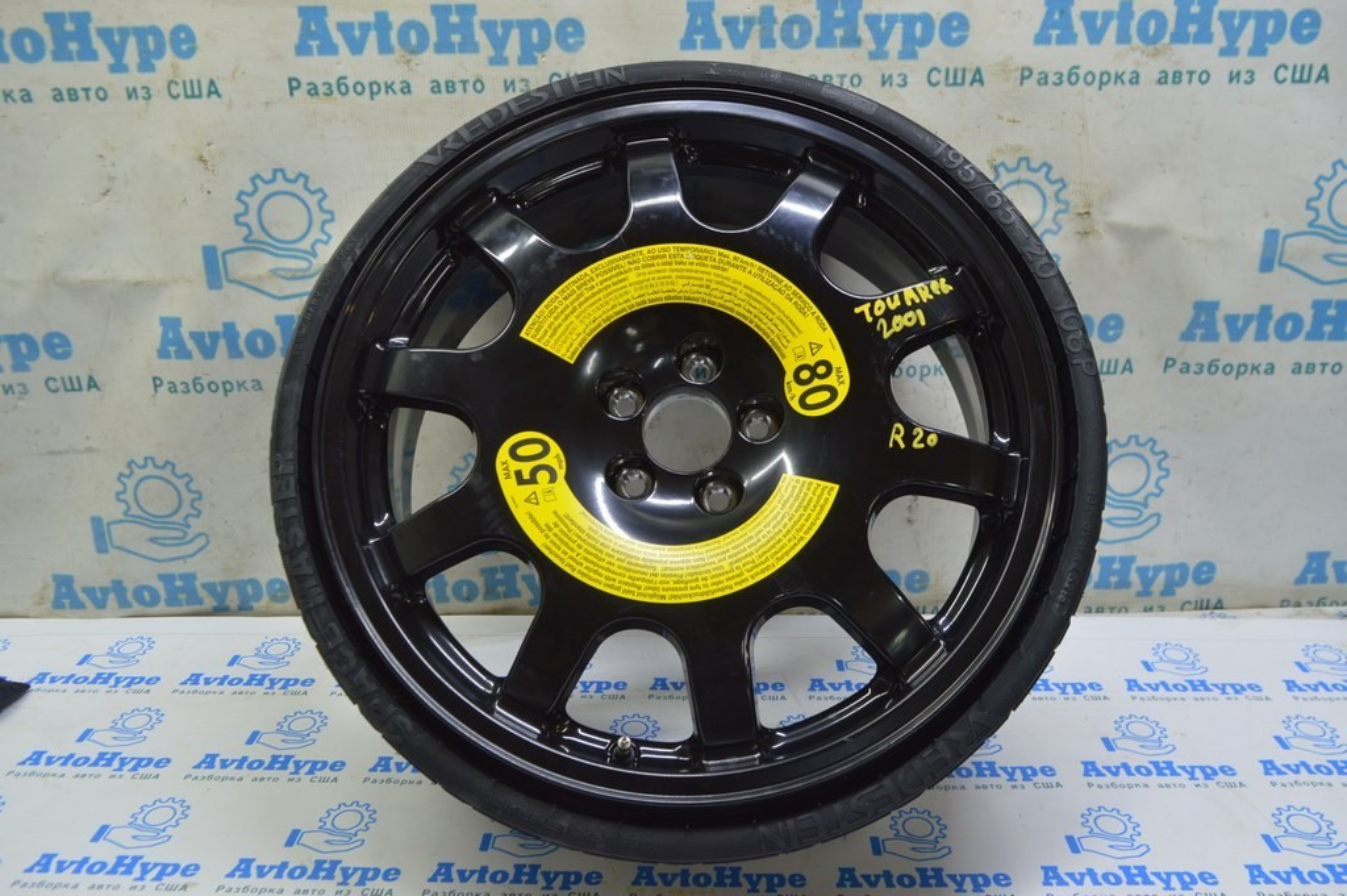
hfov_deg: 67.4
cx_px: 674
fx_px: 1009
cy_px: 448
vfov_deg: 47.9
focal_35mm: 27
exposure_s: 1/20
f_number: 5.6
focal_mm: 18
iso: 400
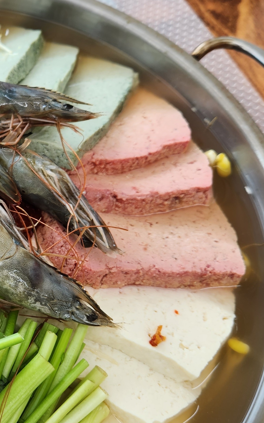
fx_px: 552
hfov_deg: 24.6
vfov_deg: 41.8
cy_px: 203
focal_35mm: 48
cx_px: -41
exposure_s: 1/120
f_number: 1.8
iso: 32
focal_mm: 5.4
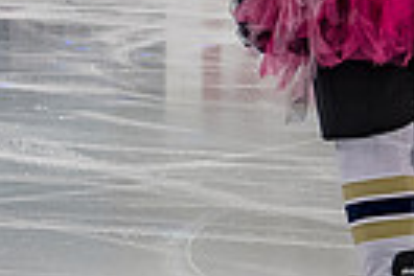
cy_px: -248
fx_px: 4876
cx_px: 312
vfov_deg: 3.2
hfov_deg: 4.9
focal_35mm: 424
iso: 1250
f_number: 4
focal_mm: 55
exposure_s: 1/250
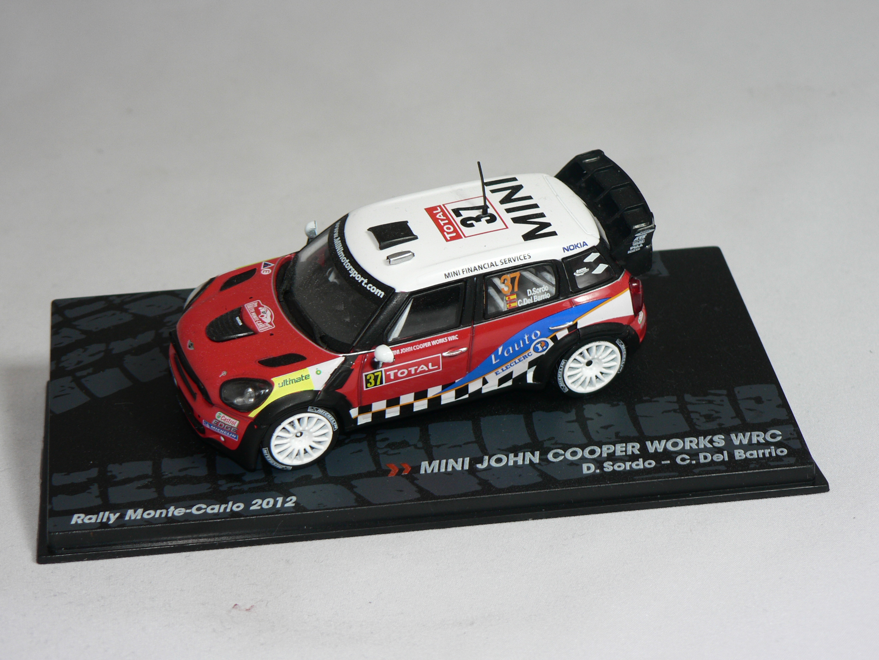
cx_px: 440
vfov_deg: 17.0
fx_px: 2209
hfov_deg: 22.5
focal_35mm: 87
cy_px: 330
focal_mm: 14.5
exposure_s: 1/60
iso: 80
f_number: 3.2
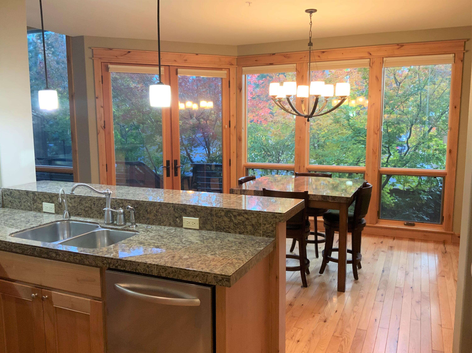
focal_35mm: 29
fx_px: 395
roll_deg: -2.6
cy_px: 176
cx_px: 236
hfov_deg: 61.7
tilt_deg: -7.2
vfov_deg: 48.2
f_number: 1.8
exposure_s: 1/60
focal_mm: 3
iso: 125
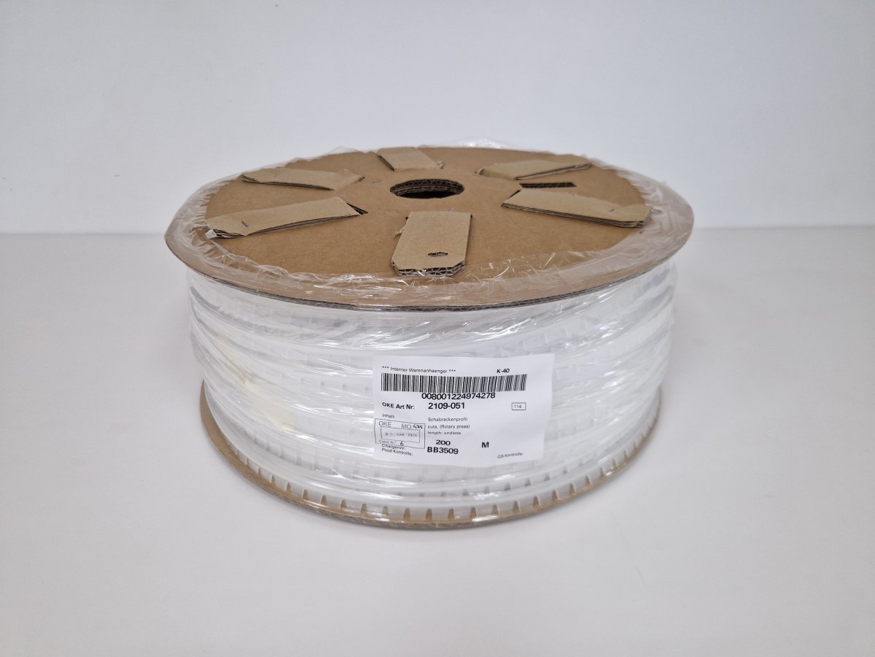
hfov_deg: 73.9
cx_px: 438
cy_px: 328
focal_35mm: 23
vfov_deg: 58.9
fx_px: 581
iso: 50
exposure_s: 1/180
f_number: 1.8
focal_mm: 5.4
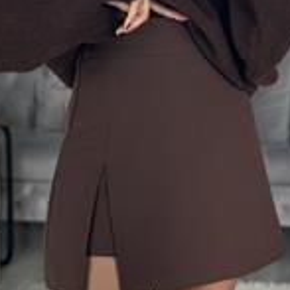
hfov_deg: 12.0
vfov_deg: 11.8
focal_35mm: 146
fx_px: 1384
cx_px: 140
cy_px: -26
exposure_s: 1/60
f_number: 1.78
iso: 160
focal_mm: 6.86
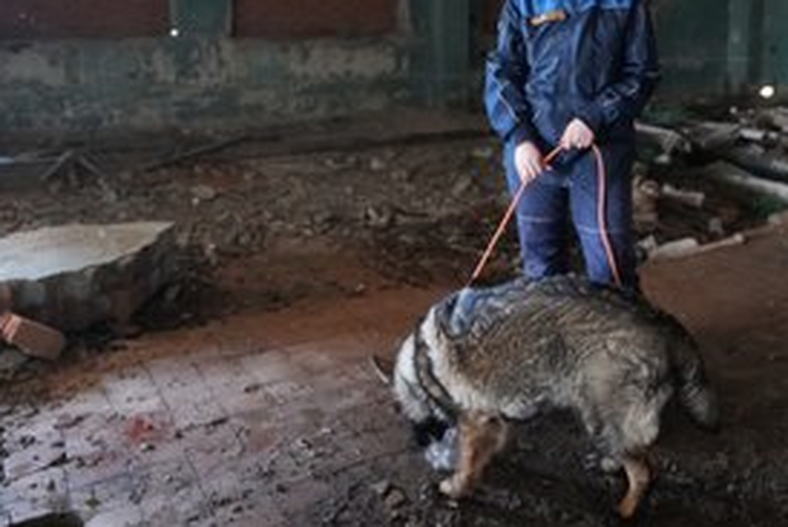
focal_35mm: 35
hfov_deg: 53.0
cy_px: 145
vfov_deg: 37.2
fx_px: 766
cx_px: 544
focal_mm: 24
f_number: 2.8
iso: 12800
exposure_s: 1/50
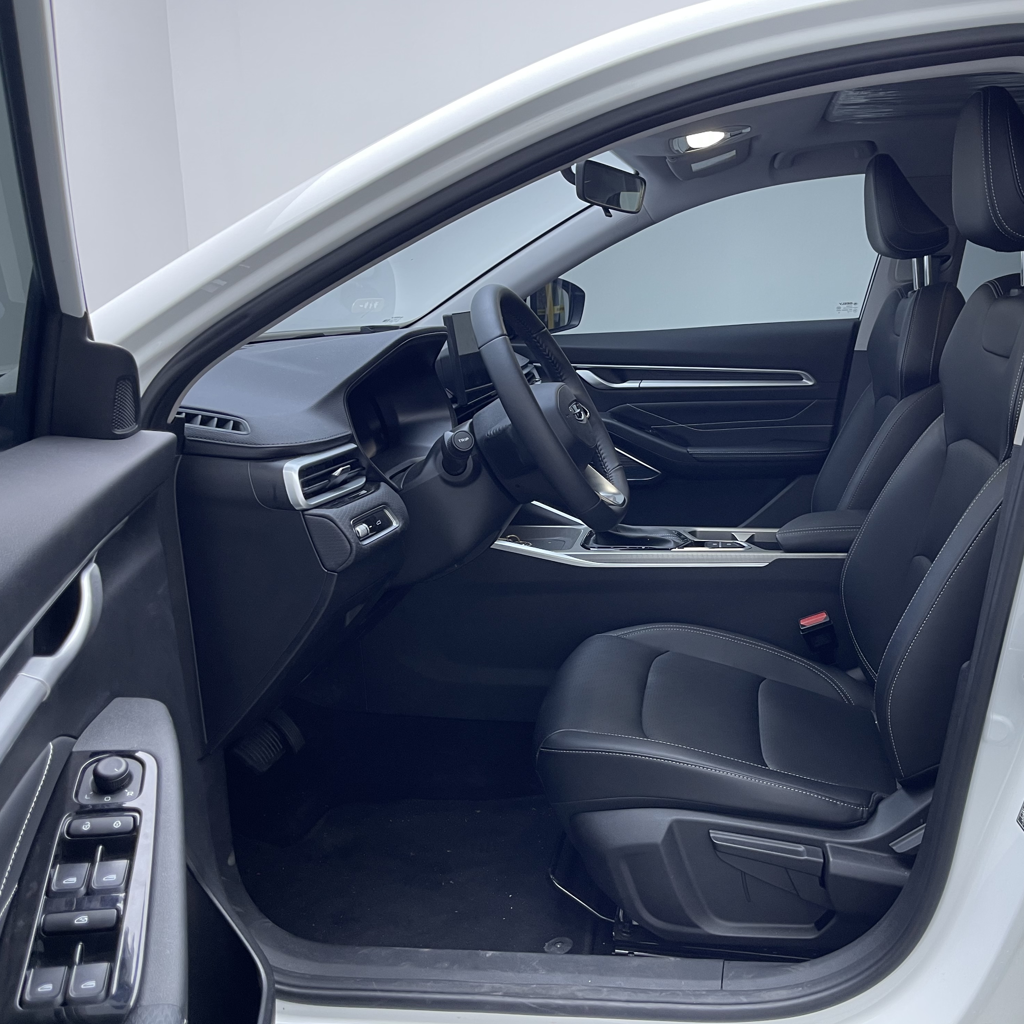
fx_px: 1004
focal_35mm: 30
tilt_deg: -12.6
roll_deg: -1.1
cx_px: 653
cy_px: 510
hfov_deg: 53.3
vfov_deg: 54.0
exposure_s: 1/50
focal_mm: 5.1
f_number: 1.6
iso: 80
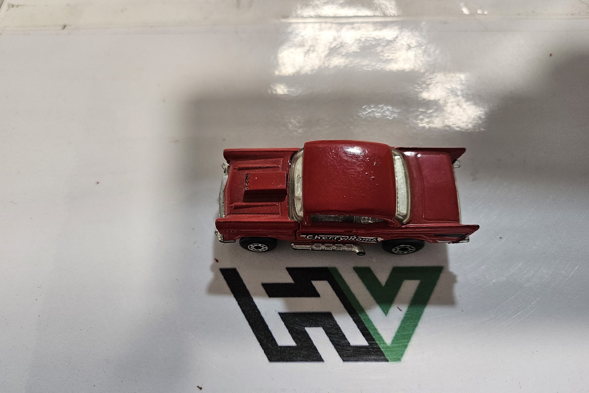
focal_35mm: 25
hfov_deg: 71.5
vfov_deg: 51.2
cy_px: 219
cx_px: 294
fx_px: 409
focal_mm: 5
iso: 160
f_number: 1.8
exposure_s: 1/100
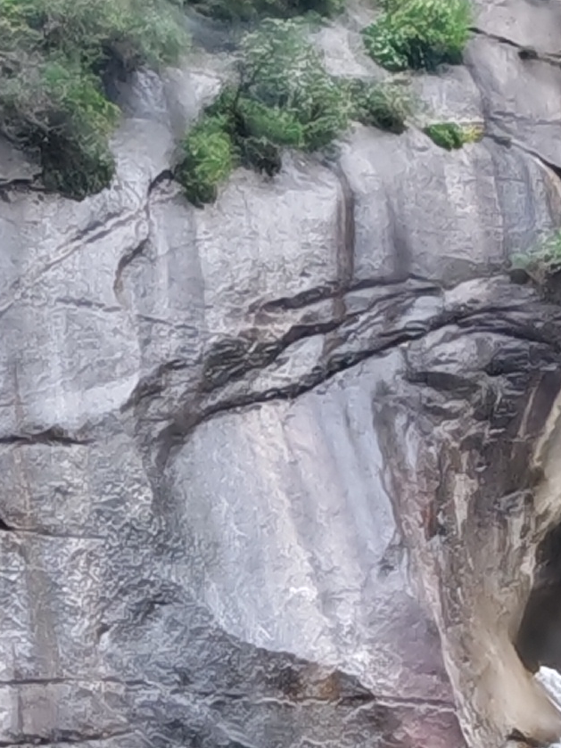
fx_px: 2680
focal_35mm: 124
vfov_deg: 14.5
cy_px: 1233
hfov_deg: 11.8
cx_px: -53
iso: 50
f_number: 2.2
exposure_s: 1/50
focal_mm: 1.96
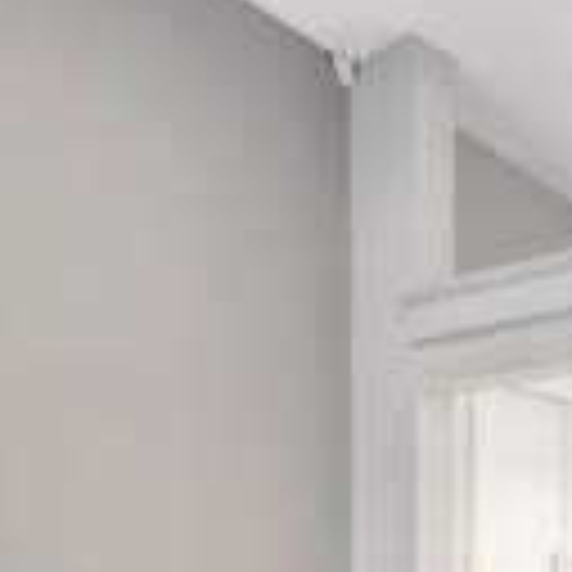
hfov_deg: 20.9
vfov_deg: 31.5
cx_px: 1072
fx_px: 897
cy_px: 624
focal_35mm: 48
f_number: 8
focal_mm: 10
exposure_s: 1/10
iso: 1000
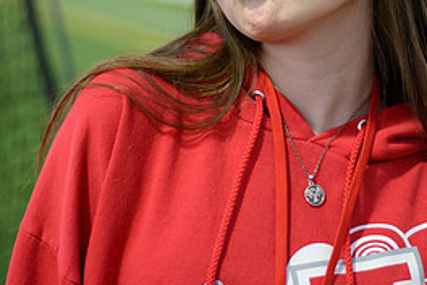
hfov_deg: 14.5
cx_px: 262
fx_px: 1672
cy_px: -4
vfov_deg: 9.7
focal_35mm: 141
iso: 400
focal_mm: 50
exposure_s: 1/200
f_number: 1.8
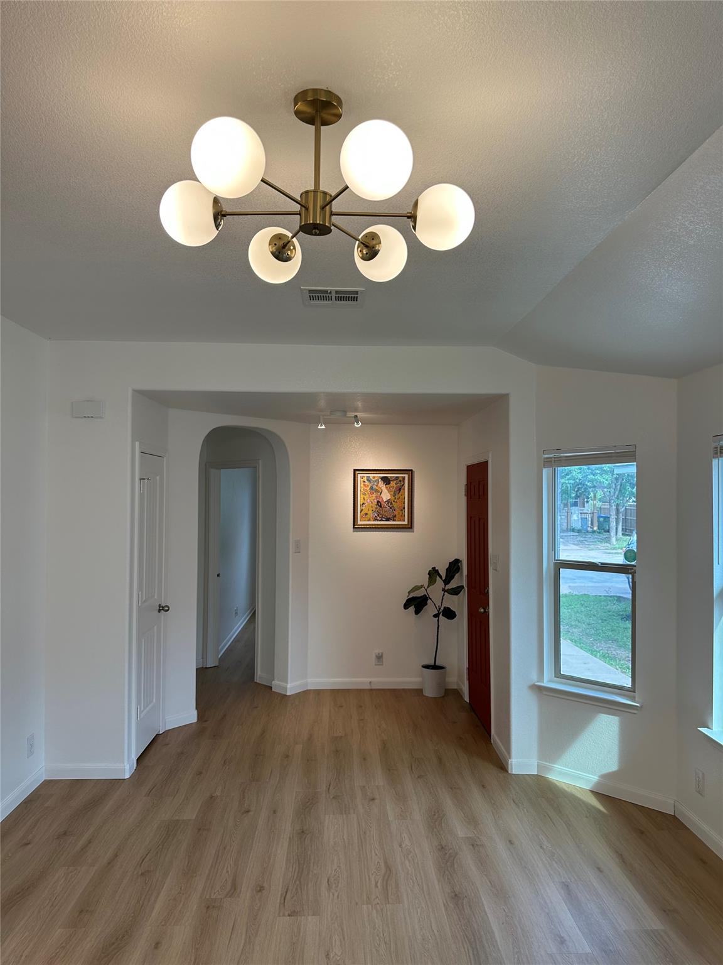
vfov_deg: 71.6
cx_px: 362
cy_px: 482
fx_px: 668
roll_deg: -0.9
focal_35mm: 24
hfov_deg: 56.8
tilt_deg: +1.8
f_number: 1.78
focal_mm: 6.86
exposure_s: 1/165
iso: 80
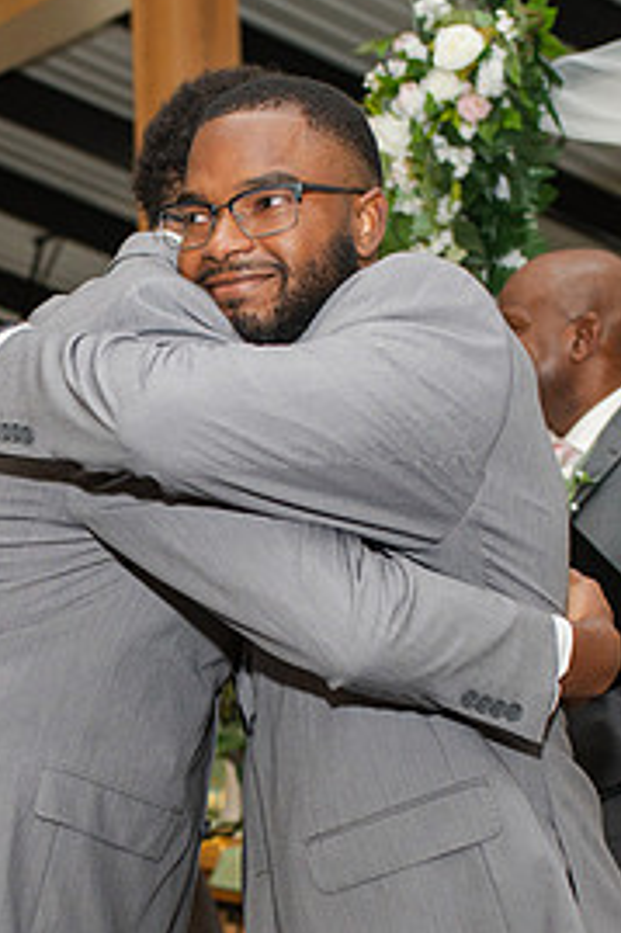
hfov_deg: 15.2
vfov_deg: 23.0
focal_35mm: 88
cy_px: 669
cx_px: 0
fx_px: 2280
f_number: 3.2
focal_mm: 35
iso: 800
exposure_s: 1/200
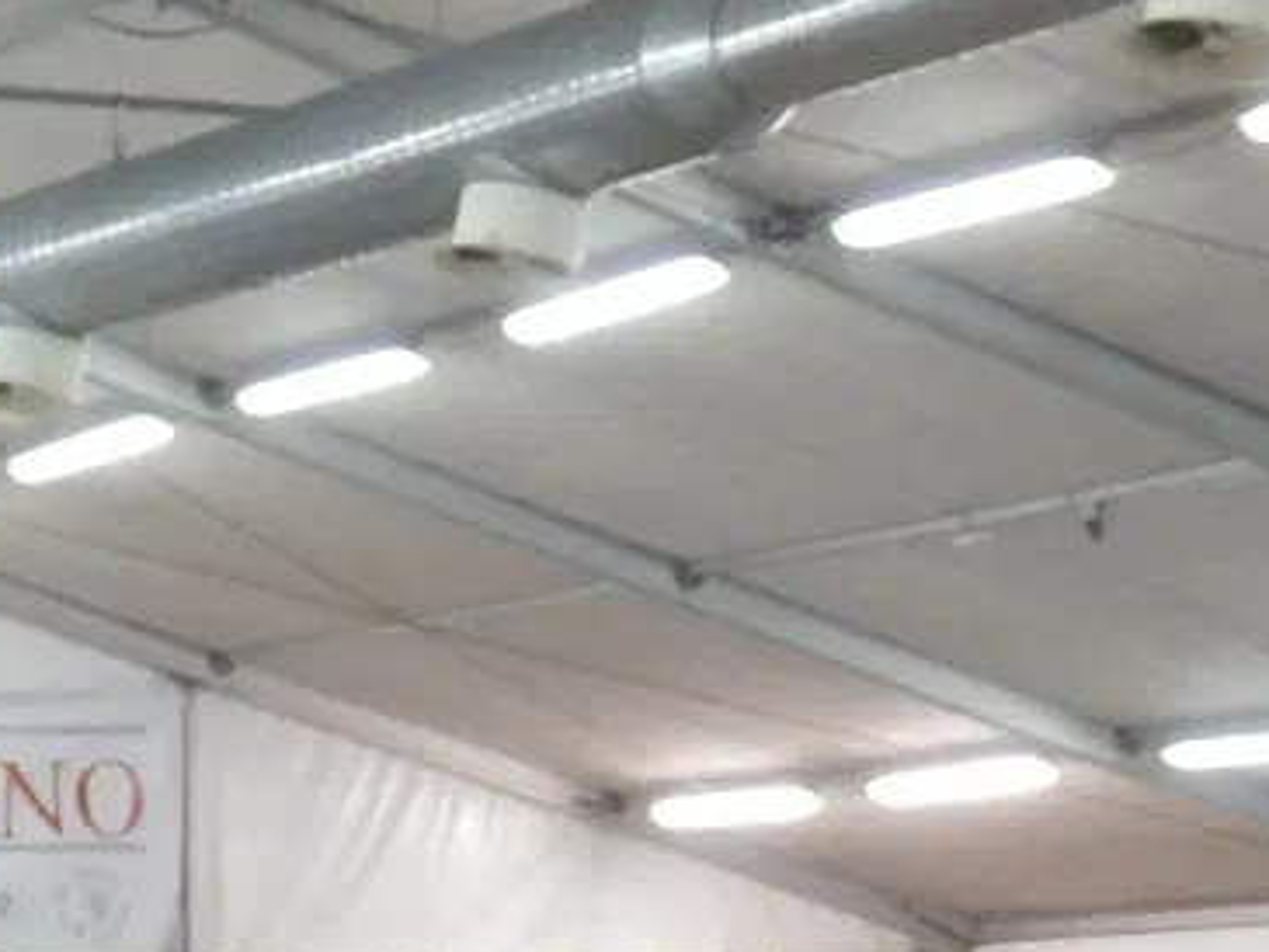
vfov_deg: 9.9
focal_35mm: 148
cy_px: 1084
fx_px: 5427
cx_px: 90
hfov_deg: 13.2
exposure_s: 1/50
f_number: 3.8
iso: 800
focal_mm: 8
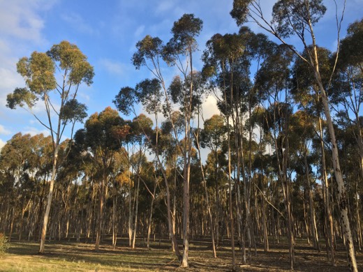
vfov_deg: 48.2
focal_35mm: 29
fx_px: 304
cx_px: 182
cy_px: 136
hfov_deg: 61.7
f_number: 2.2
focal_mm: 4.15
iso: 32
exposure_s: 1/670
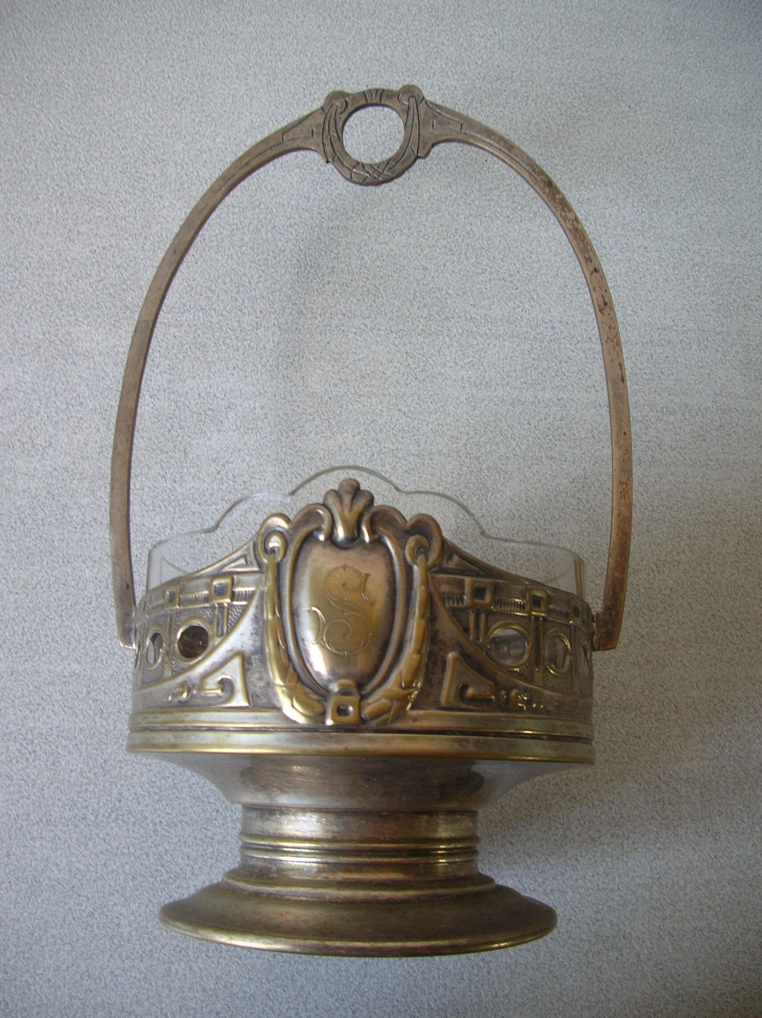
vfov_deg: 52.7
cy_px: 509
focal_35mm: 35
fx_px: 1029
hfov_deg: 40.6
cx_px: 381
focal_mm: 5.8
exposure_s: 1/13.2
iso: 50
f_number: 2.8
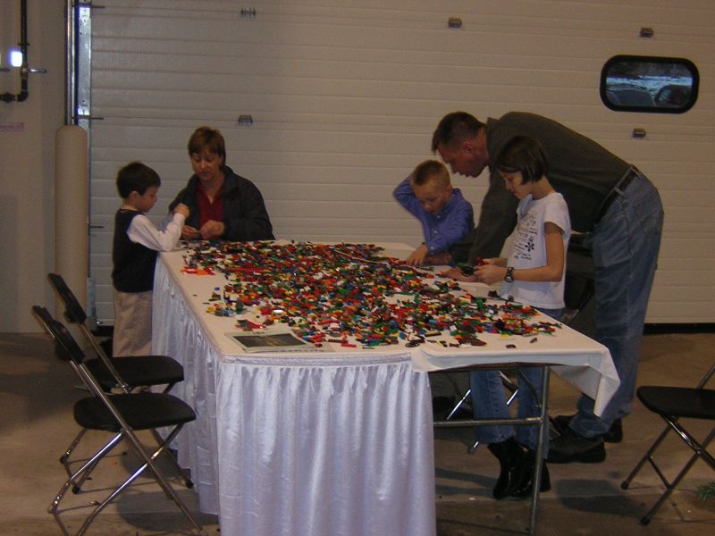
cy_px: 268
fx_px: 1281
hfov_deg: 31.2
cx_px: 358
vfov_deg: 23.7
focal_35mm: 62
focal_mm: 8.1
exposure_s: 1/60.1
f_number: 3.4
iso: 297
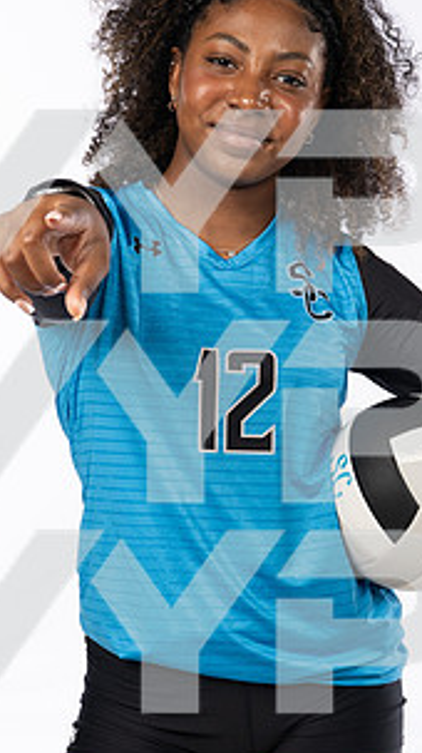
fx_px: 1814
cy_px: 413
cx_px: 149
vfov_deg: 23.4
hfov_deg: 13.3
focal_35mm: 91
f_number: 7.1
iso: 200
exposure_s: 1/250
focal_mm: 39
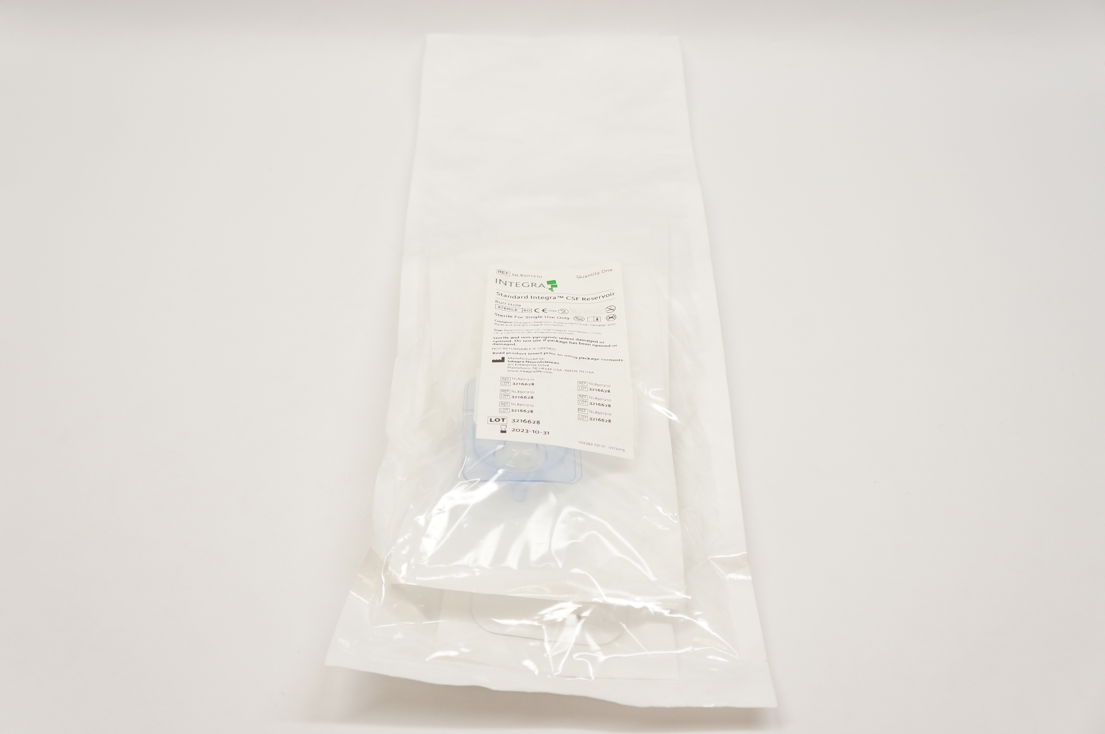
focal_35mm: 40
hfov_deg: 48.0
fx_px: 1242
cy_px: 367
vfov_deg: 32.9
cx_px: 552
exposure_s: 1/100
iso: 400
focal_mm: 27
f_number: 5.6
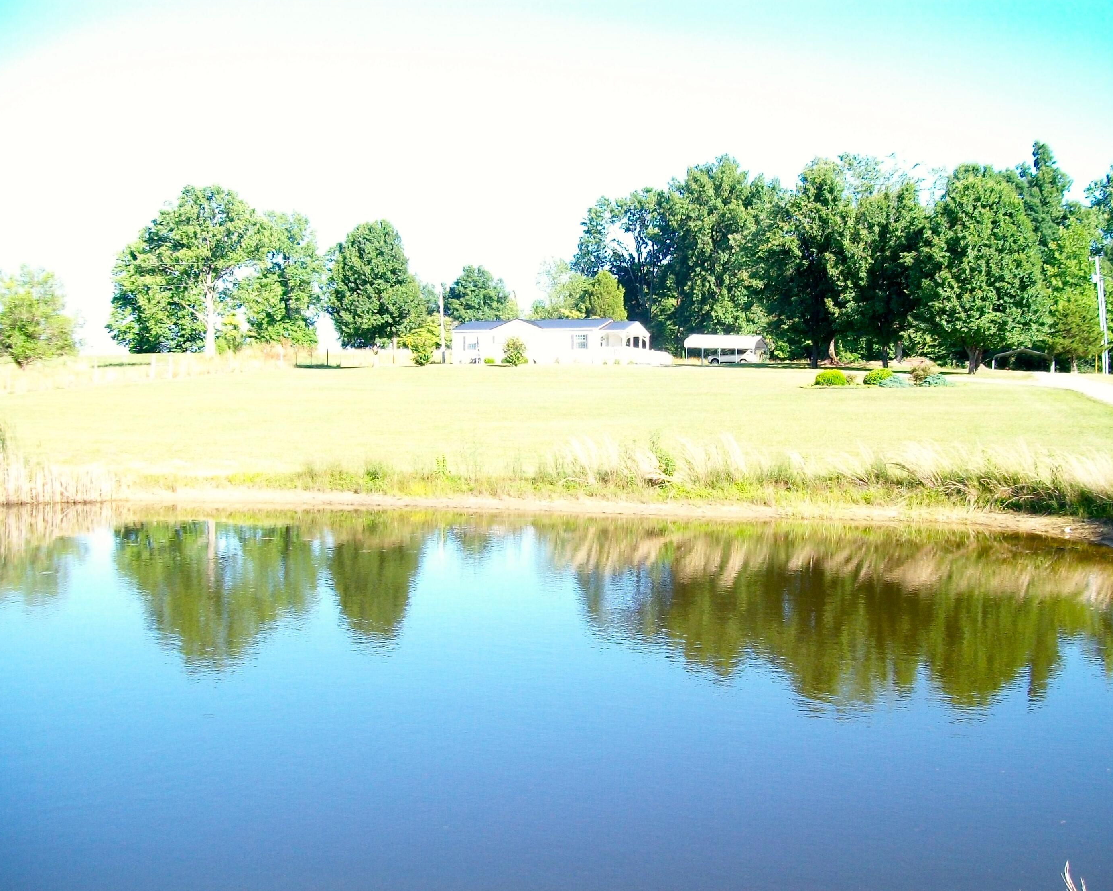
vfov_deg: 39.2
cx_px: 587
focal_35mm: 38
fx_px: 1252
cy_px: 447
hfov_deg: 47.9
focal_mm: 6
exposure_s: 1/250
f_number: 2.7
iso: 80
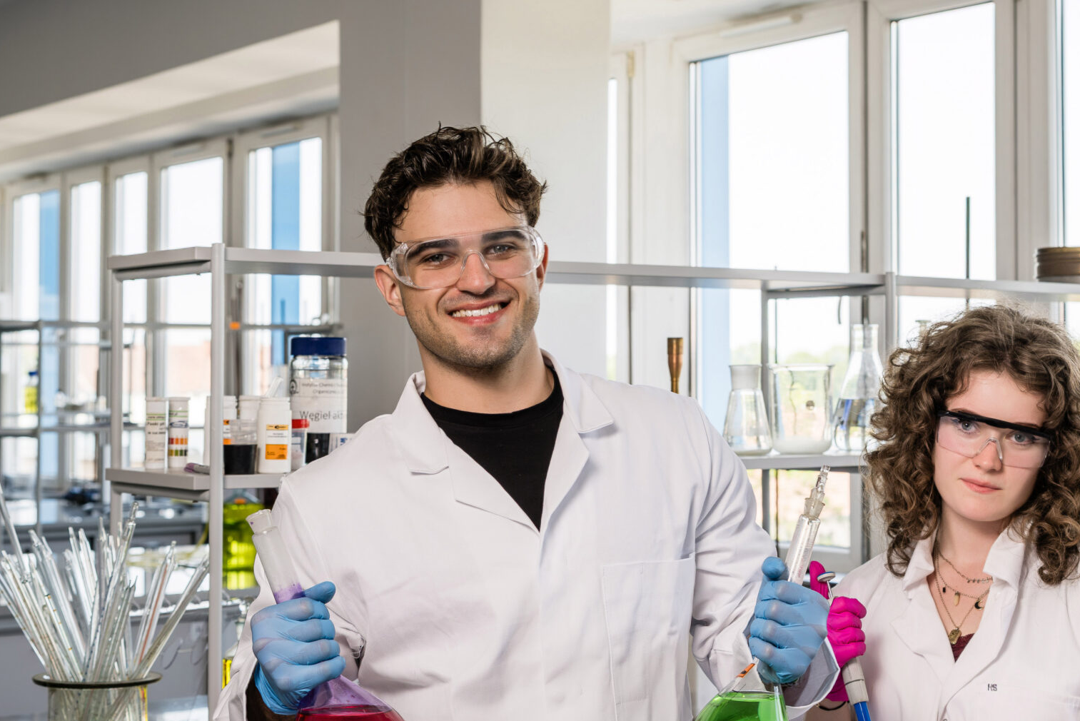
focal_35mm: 66
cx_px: 729
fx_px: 1981
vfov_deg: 20.6
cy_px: 410
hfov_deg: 30.3
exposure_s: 1/160
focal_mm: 39
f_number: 4.5
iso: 100
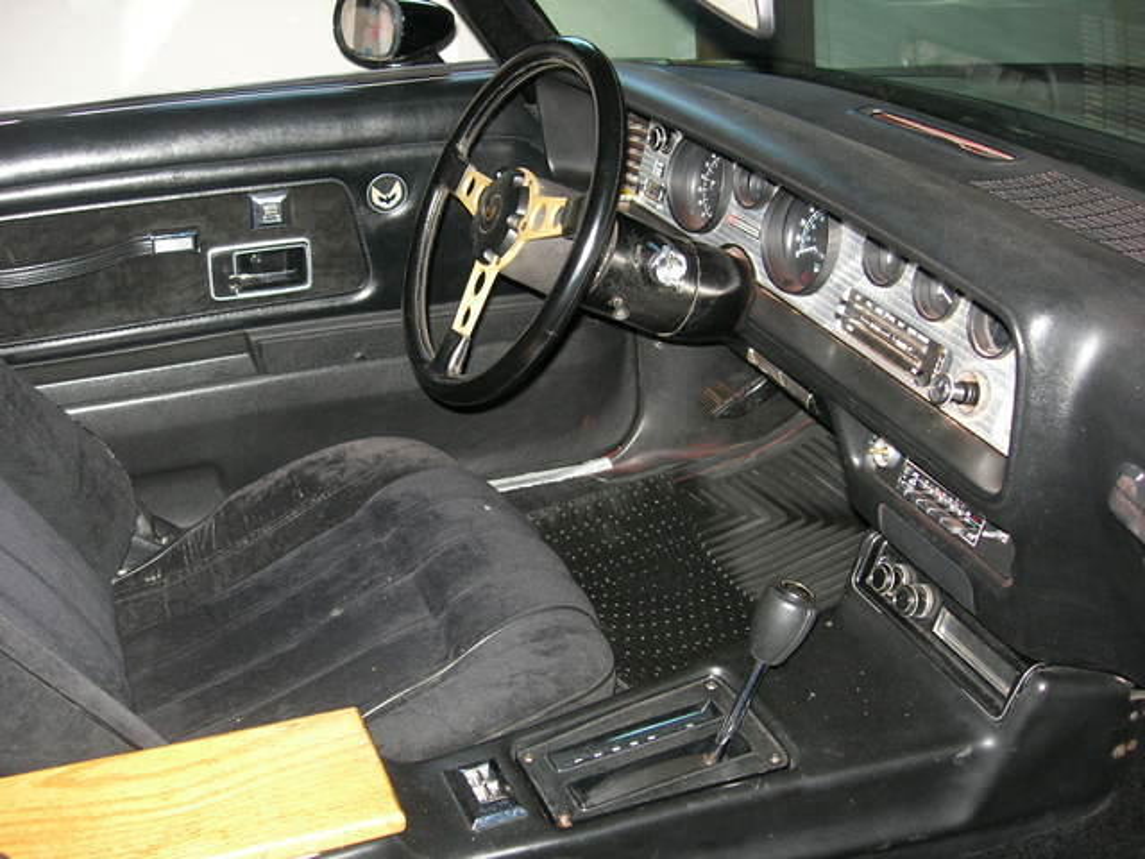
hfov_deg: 49.0
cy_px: 430
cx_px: 572
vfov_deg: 37.7
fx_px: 1257
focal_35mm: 38
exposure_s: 1/60.1
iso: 128
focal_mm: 7.8
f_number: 2.8
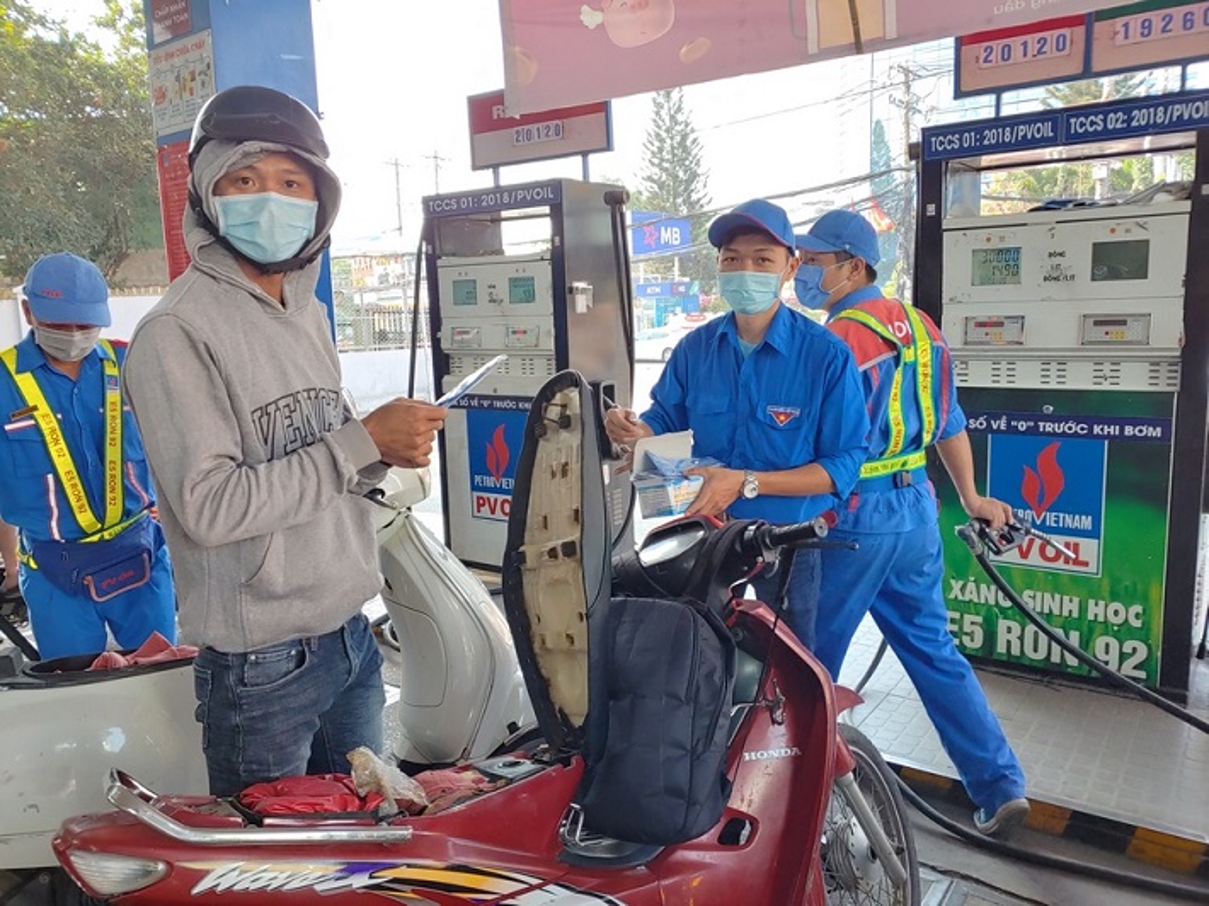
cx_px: 604
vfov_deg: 54.9
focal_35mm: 25
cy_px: 453
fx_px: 873
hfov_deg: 69.4
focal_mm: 4.23
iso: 50
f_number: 1.5
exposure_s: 1/120
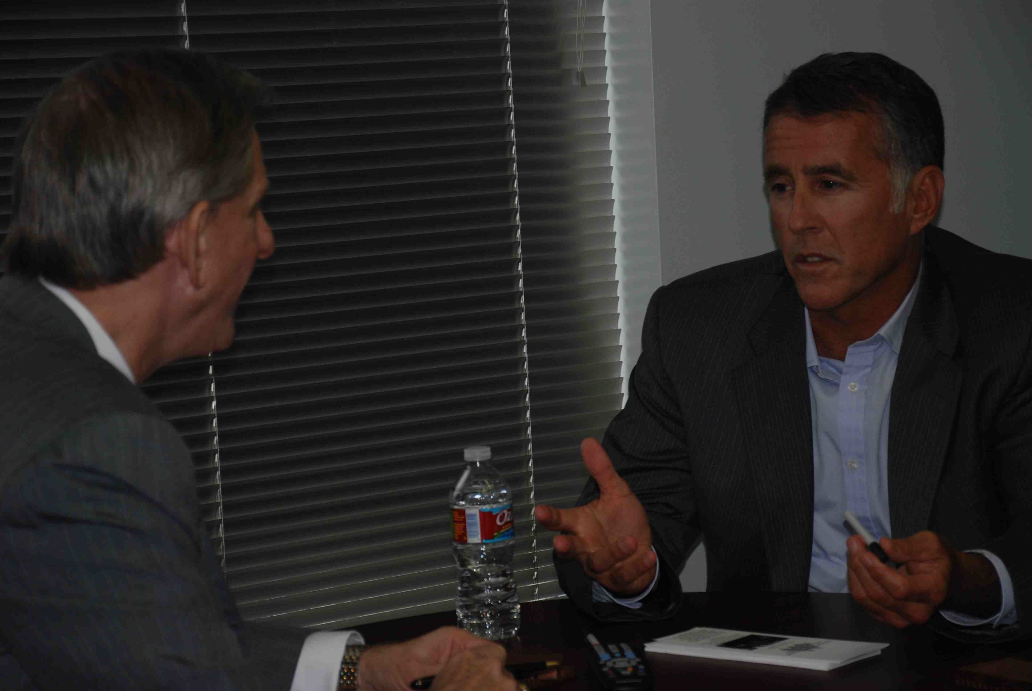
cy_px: 346
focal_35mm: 112
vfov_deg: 12.2
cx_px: 516
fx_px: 3229
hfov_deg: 18.2
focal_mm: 75
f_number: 5.6
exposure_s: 1/60
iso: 220
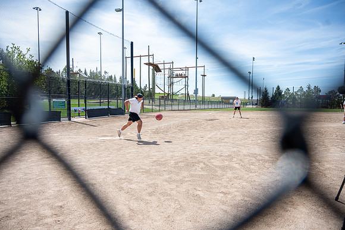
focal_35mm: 25
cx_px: 170
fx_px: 236
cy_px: 115
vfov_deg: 52.0
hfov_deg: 72.3
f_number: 4
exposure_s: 1/2000
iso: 125
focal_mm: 24
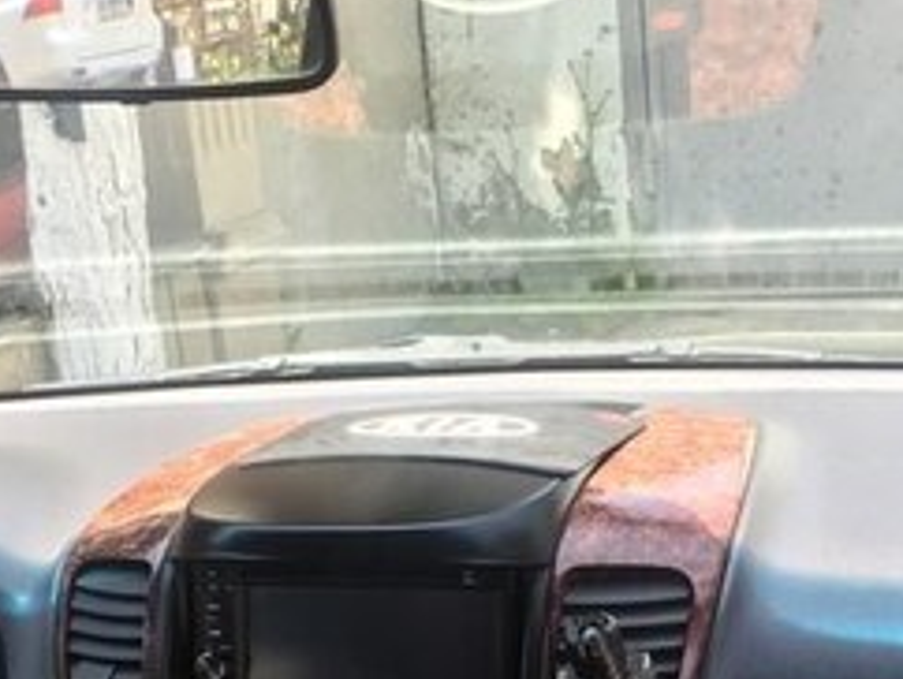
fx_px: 2063
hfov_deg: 24.6
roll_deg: +8.5
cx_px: 317
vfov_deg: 17.7
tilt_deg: -24.3
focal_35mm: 79
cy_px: 834
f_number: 2.2
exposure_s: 1/149
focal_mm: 4.15
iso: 25
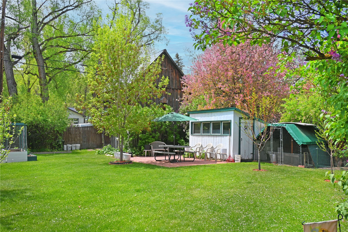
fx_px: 348
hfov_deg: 53.1
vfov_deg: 36.9
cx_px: 174
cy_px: 116
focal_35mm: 36
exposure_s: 1/320
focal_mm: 24
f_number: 6.3
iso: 100
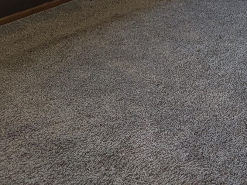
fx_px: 392
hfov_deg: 33.9
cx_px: 200
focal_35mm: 55
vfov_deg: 20.5
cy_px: -128
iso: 43
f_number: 1.95
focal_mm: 2.23
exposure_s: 1/123
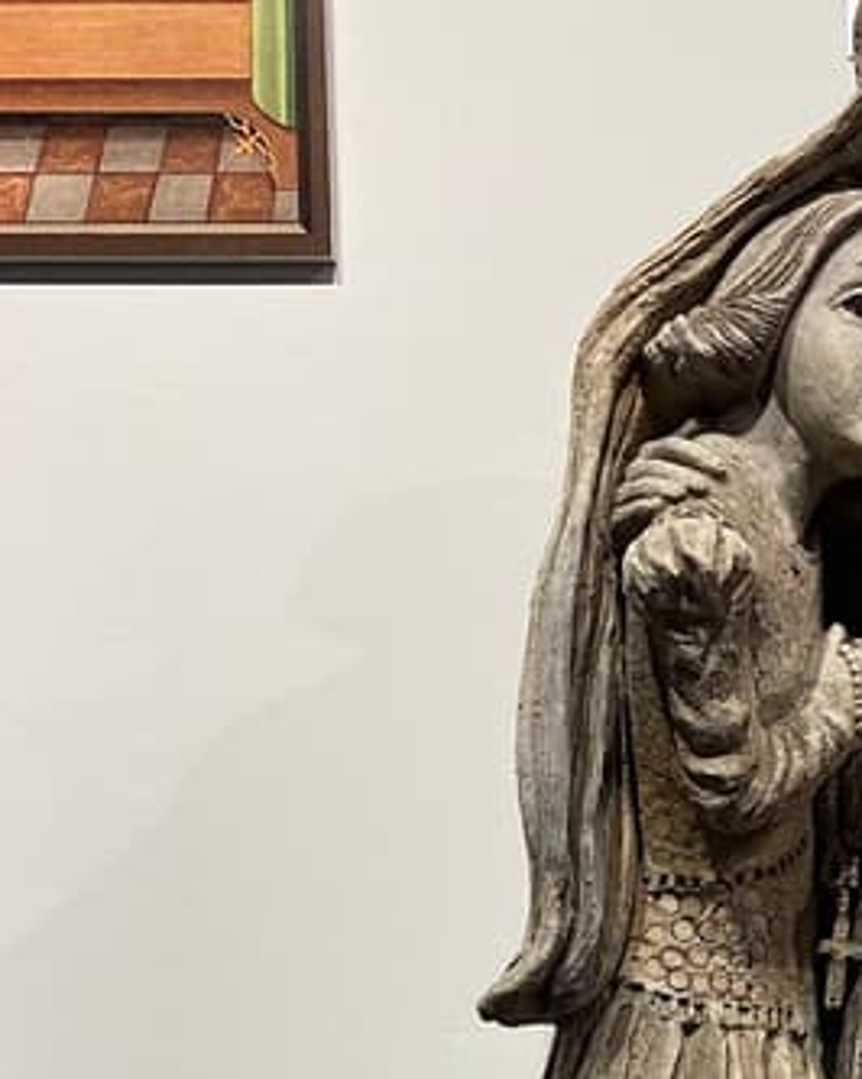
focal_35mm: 70
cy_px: 1123
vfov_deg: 25.6
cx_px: 1011
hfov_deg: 20.5
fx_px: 2234
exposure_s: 1/50
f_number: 1.8
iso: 64
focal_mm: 3.99
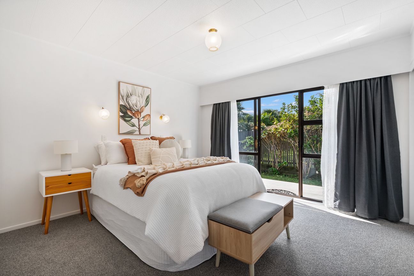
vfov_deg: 73.7
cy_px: 138
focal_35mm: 16
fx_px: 184
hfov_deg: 96.7
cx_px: 207
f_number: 7.1
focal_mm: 16
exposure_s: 1/160
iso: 500
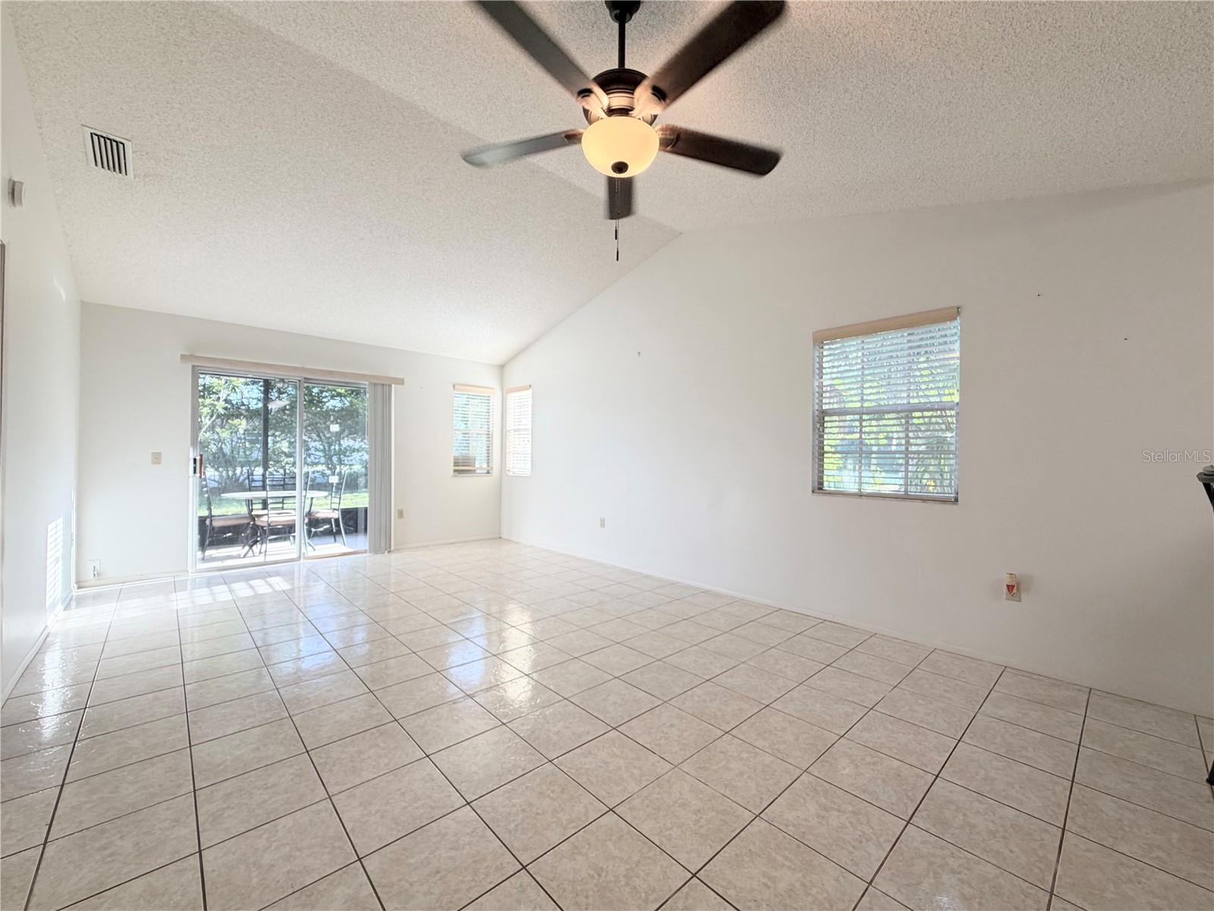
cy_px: 456
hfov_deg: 102.1
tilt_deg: +0.2
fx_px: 491
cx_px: 607
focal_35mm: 14
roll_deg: -0.4
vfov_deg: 85.7
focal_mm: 2.22
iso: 80
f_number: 2.2
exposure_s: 1/120
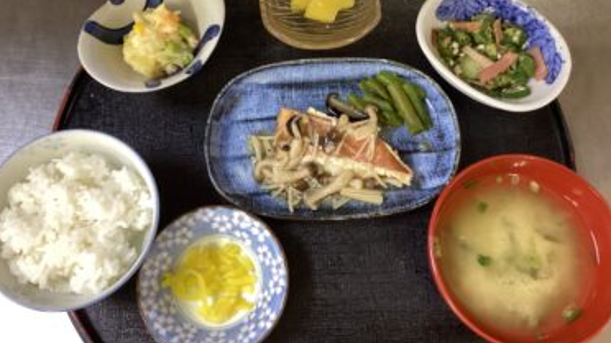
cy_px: 117
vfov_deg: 34.3
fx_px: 551
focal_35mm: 34
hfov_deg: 58.0
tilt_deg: -70.8
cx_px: 305
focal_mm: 3.3
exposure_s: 1/40
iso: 320
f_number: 2.4
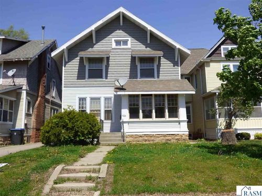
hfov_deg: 61.7
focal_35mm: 29
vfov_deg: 48.2
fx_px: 219
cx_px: 131
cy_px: 98
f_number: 3.2
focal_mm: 5.04
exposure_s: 1/1600
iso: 100
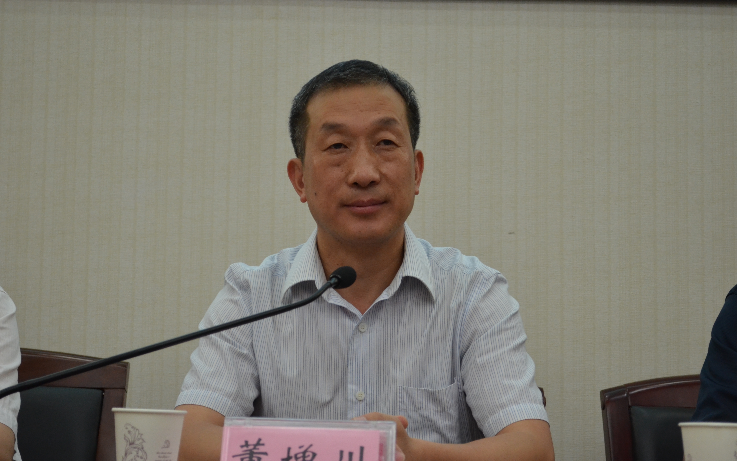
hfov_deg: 26.9
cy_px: 259
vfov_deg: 17.0
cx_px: 378
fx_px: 1538
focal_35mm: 77
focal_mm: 45
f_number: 5.3
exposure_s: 1/60
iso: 720
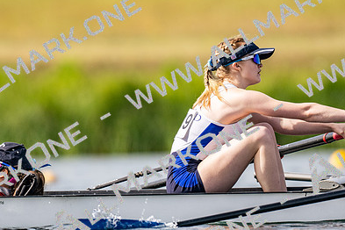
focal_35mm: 1328
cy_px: 112
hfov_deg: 1.6
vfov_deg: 1.0
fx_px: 12726
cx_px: 234
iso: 180
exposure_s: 1/2500
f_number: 4
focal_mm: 600
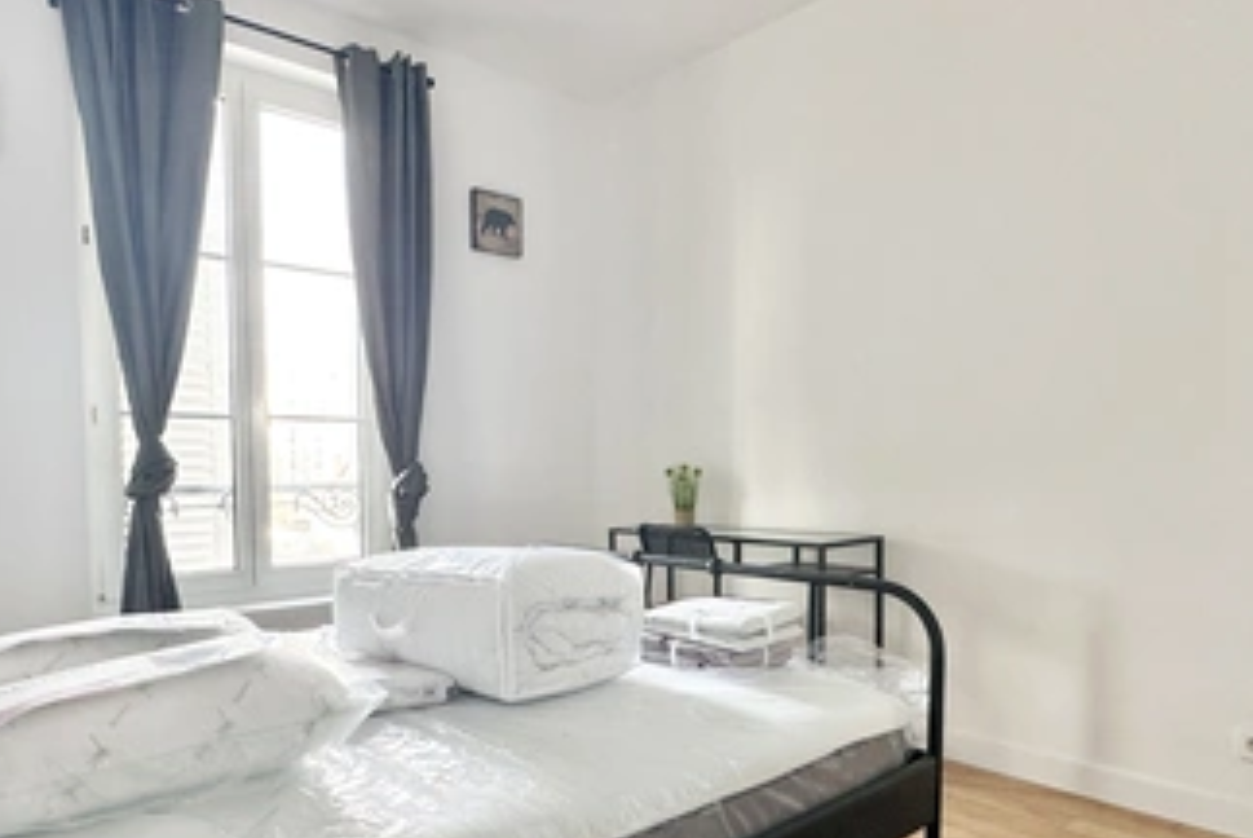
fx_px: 836
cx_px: 537
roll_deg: +0.1
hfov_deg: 73.3
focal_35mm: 24
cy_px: 524
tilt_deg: -3.2
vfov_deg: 52.7
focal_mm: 2.22
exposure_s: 1/99
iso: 160
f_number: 2.2
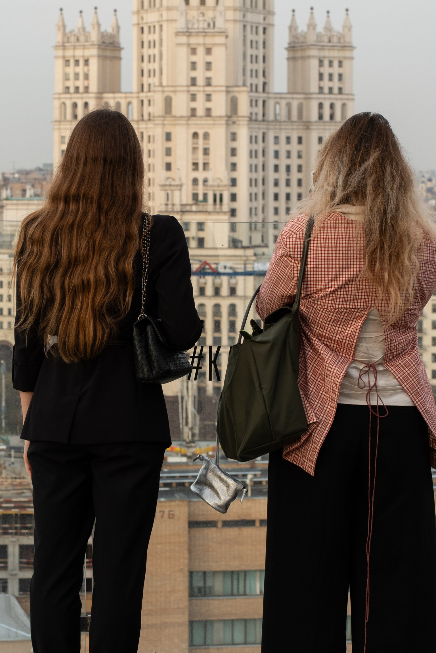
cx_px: 221
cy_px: 287
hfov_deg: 11.0
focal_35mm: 125
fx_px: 2271
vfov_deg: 16.4
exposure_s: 1/125
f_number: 8
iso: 200
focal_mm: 75
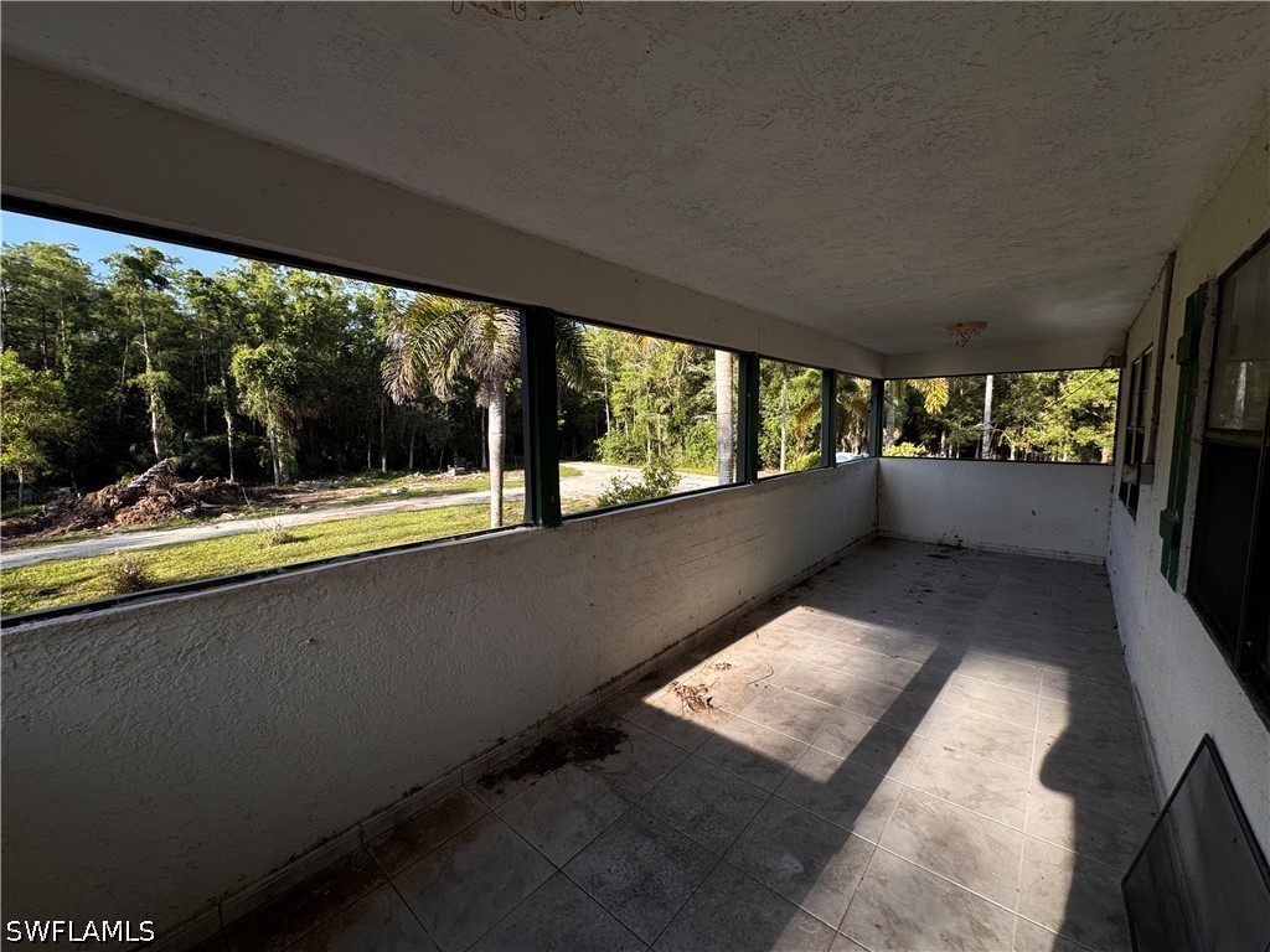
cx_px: 635
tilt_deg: -7.1
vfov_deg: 85.7
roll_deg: +0.5
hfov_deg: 102.1
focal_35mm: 14
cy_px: 476
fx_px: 514
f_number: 2.2
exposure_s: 1/664
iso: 50
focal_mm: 2.22
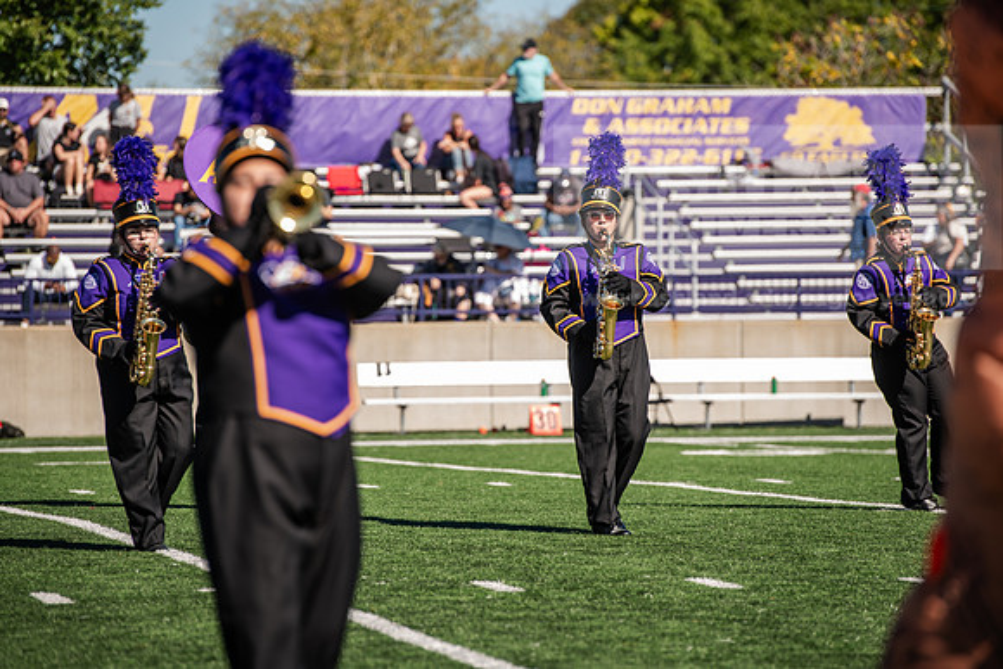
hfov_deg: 10.3
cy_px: 334
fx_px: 5573
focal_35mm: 200
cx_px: 502
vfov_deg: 6.9
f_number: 4
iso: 50
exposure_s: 1/320
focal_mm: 200
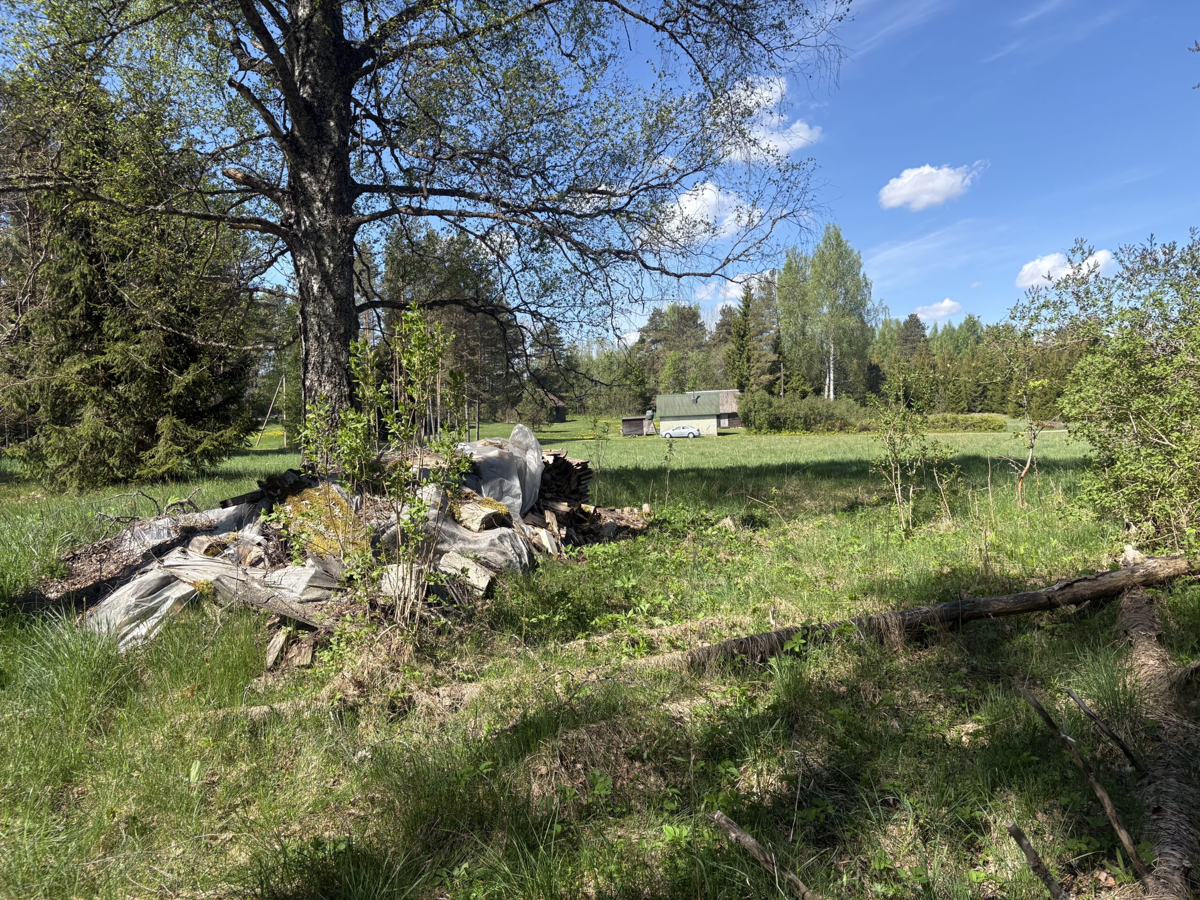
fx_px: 901
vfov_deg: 53.1
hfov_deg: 67.3
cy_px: 450
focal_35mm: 26
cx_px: 600
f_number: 1.6
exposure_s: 1/1901
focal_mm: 5.96
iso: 50
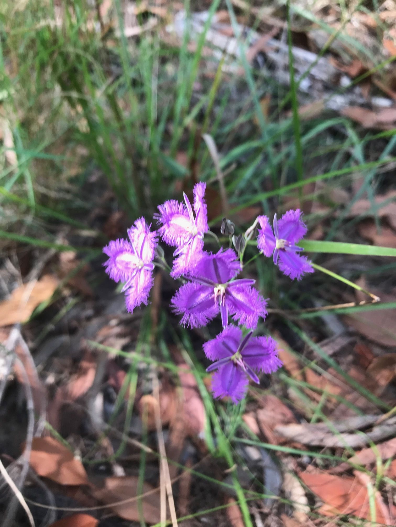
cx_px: 198
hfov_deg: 49.7
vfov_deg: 63.4
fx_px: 427
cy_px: 264
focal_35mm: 28
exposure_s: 1/100
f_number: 1.8
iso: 32
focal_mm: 3.99
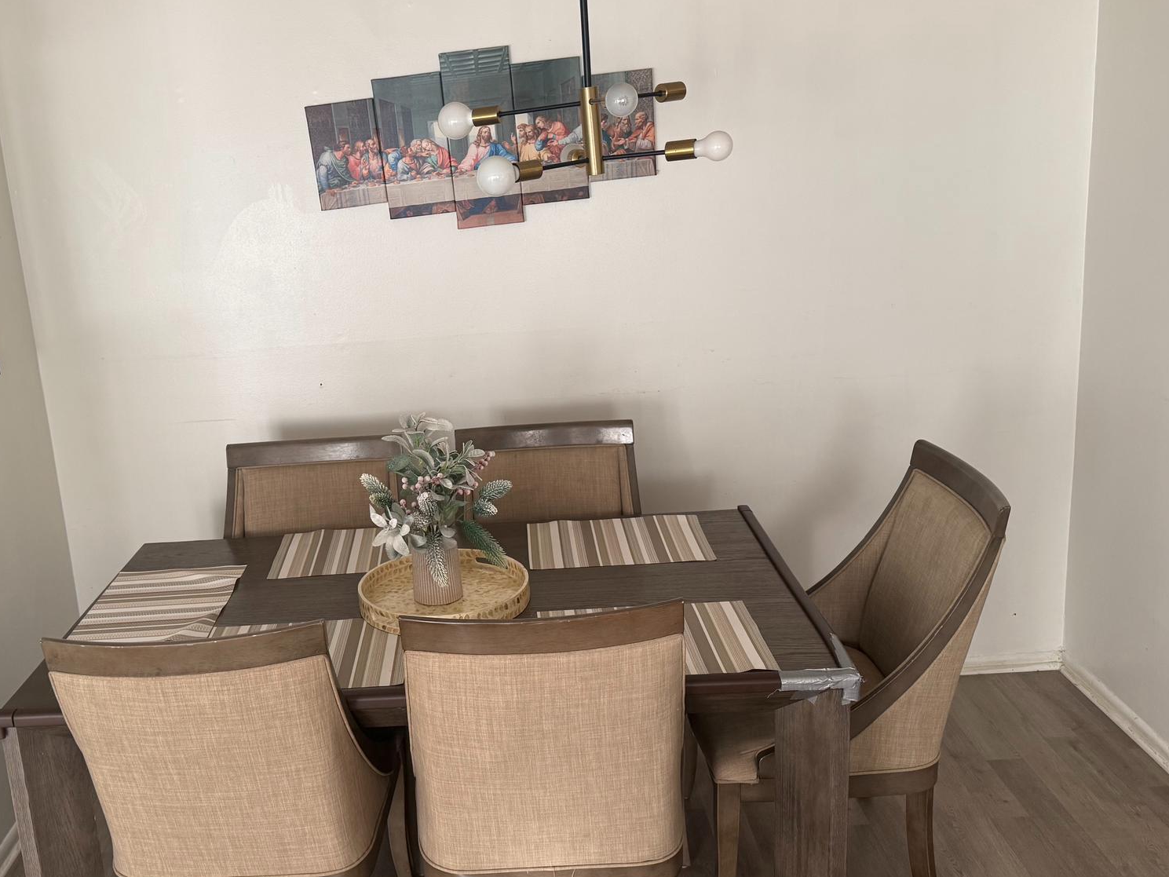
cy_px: 411
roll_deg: +5.4
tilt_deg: -12.5
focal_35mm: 33
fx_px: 1115
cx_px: 457
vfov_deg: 42.9
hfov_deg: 54.9
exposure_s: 1/121
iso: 160
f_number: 1.78
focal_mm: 6.76
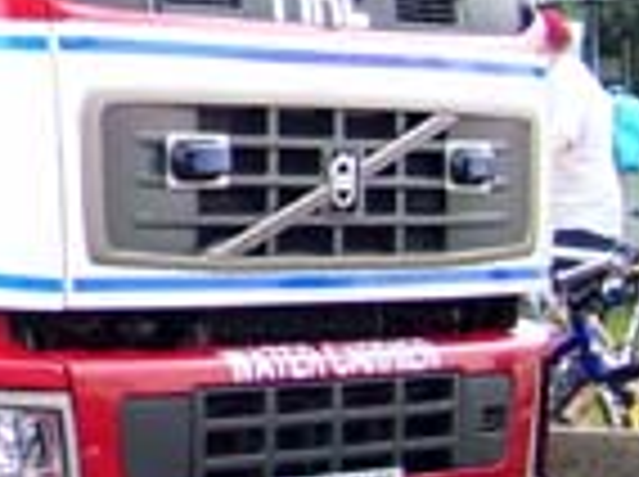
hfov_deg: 7.9
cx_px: -801
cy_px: 18
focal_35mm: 234
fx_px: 4312
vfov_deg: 6.3
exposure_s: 1/250
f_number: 3
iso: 80
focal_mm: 7.6
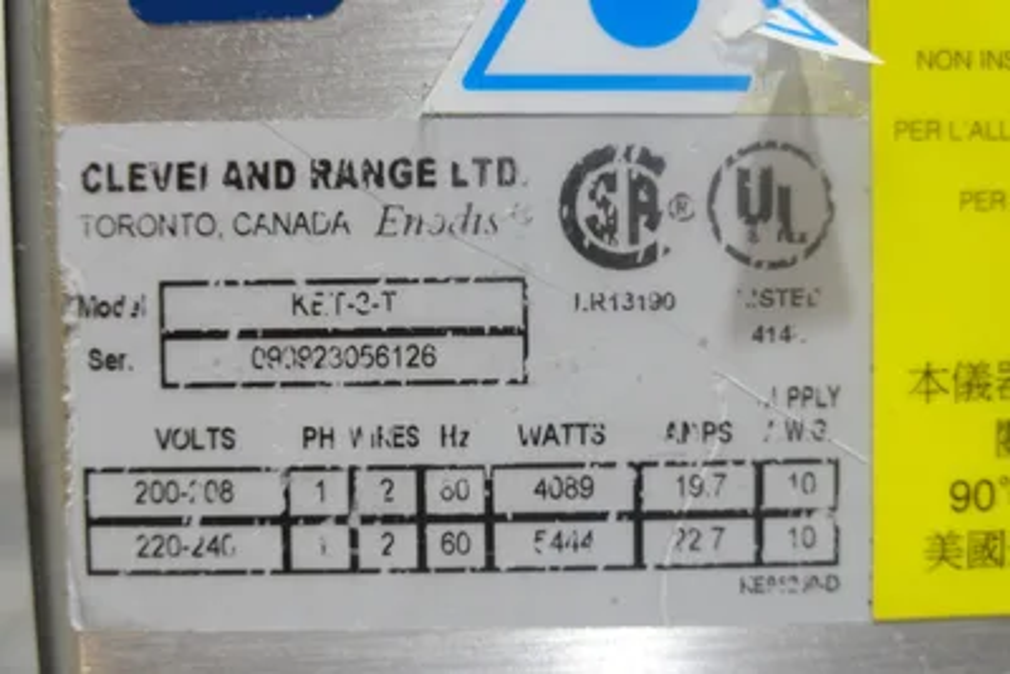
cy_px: 337
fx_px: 1852
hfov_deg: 30.5
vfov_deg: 20.6
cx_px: 505
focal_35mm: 66
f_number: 4
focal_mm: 24.35
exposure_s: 1/80
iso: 1250
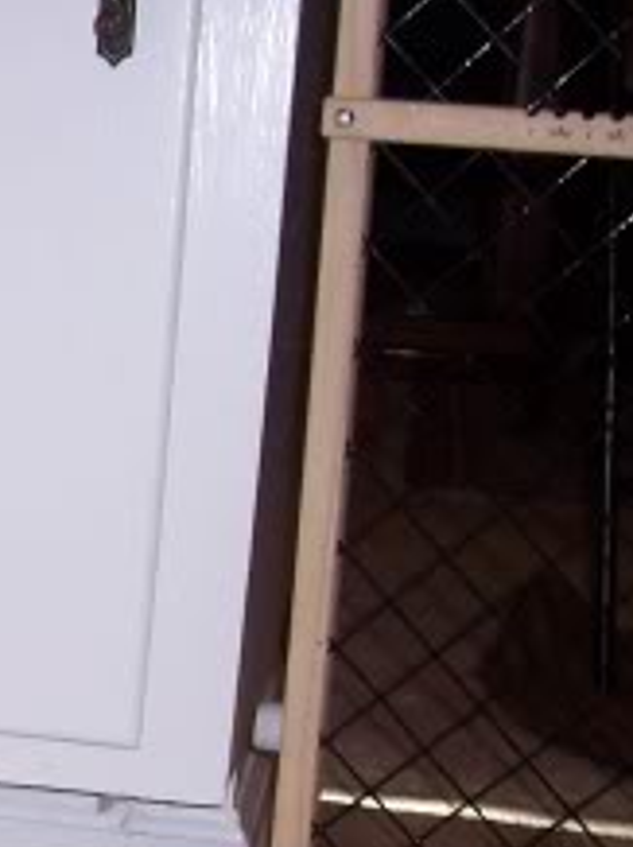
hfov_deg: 13.6
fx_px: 2443
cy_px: 820
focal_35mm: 100
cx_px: -404
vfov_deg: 19.2
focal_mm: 5.6
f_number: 2.7
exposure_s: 1/60
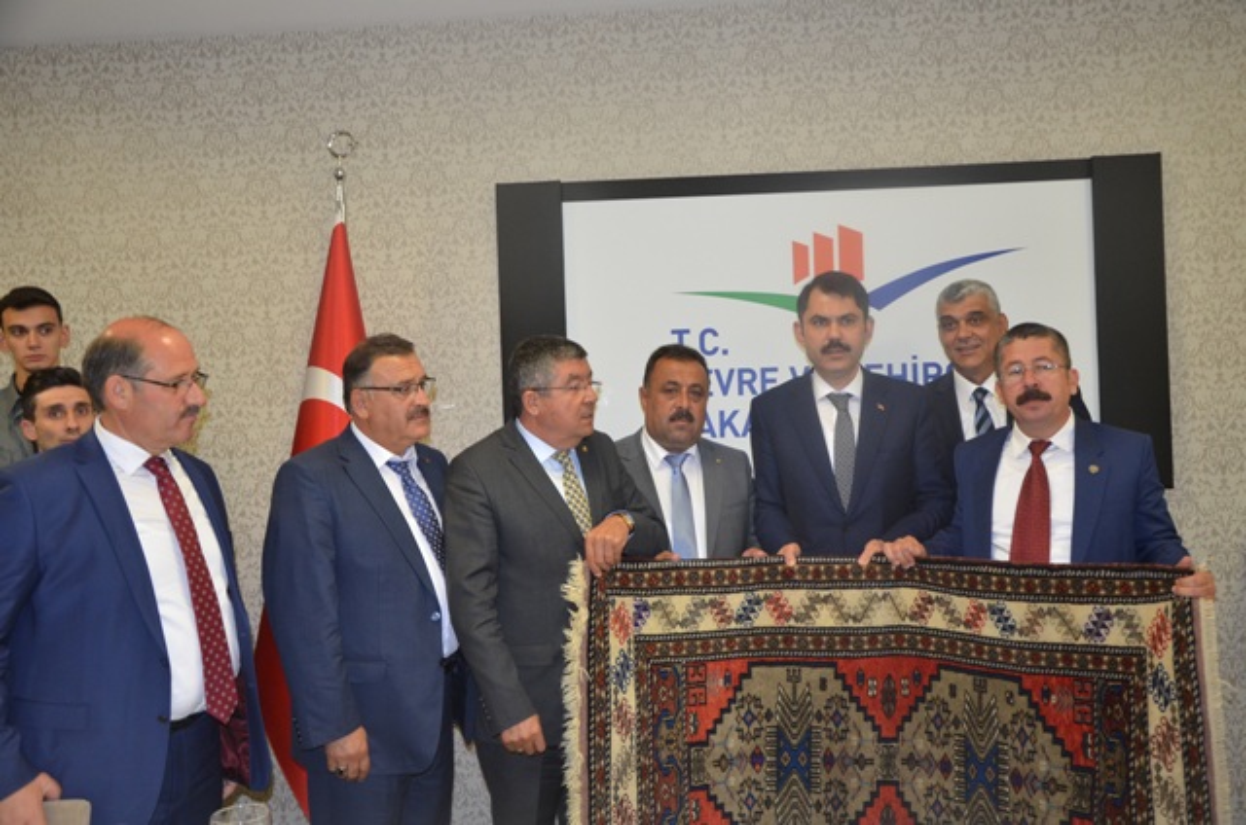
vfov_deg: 36.7
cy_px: 412
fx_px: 1244
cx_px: 623
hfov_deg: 53.2
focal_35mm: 36
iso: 800
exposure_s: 1/60
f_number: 3.8
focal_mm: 24
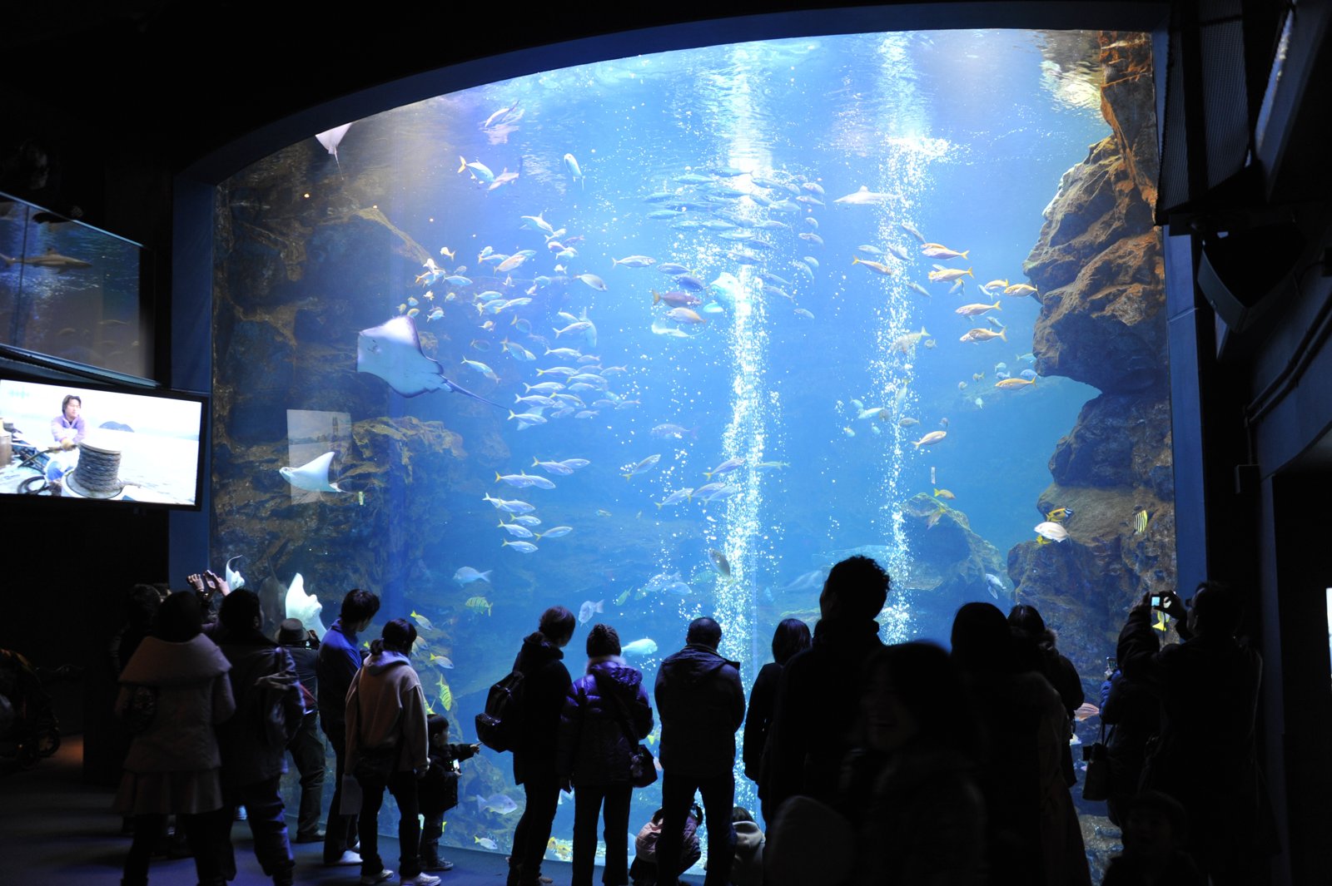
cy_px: 443
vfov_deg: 41.1
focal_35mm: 32
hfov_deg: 58.7
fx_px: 1183
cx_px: 666
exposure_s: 1/30
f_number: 3.5
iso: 900
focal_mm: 32
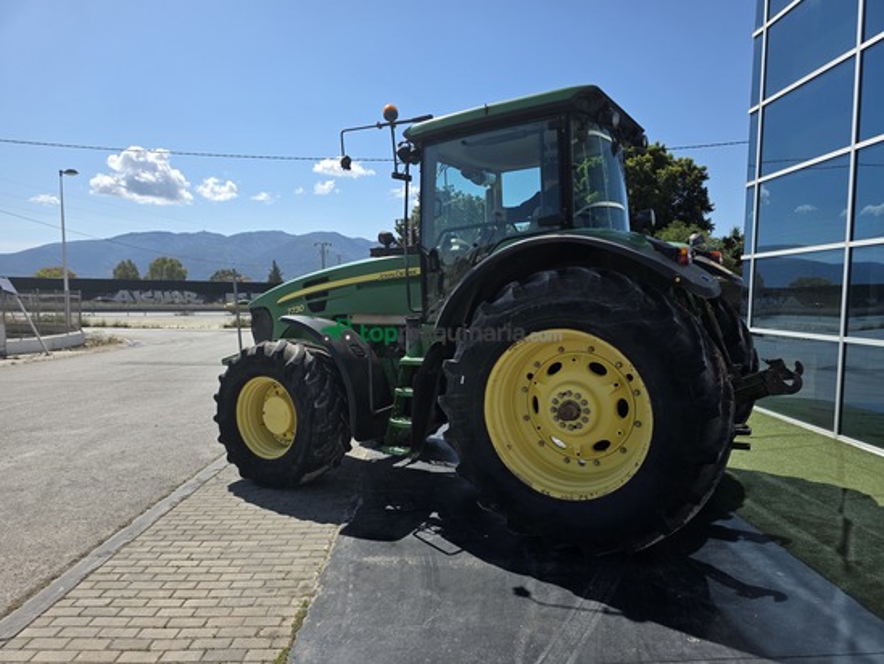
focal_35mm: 23
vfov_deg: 58.9
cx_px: 442
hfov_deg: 73.9
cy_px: 332
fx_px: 587
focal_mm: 6.3
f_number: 1.7
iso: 80
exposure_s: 1/6150
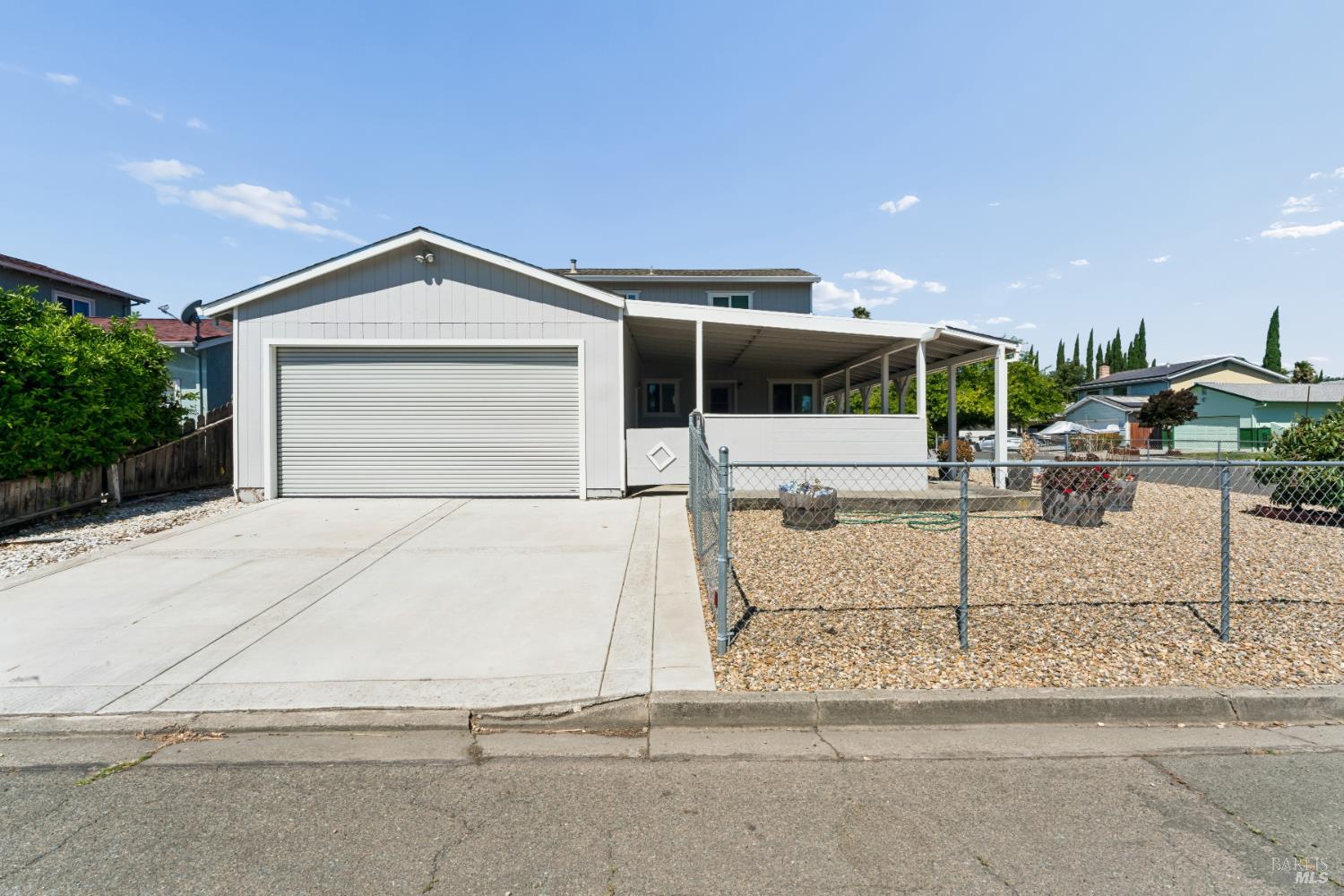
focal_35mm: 16
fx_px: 608
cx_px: 672
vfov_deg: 72.7
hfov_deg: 95.7
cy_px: 448
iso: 100
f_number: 22
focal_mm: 16.3
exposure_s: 1/60
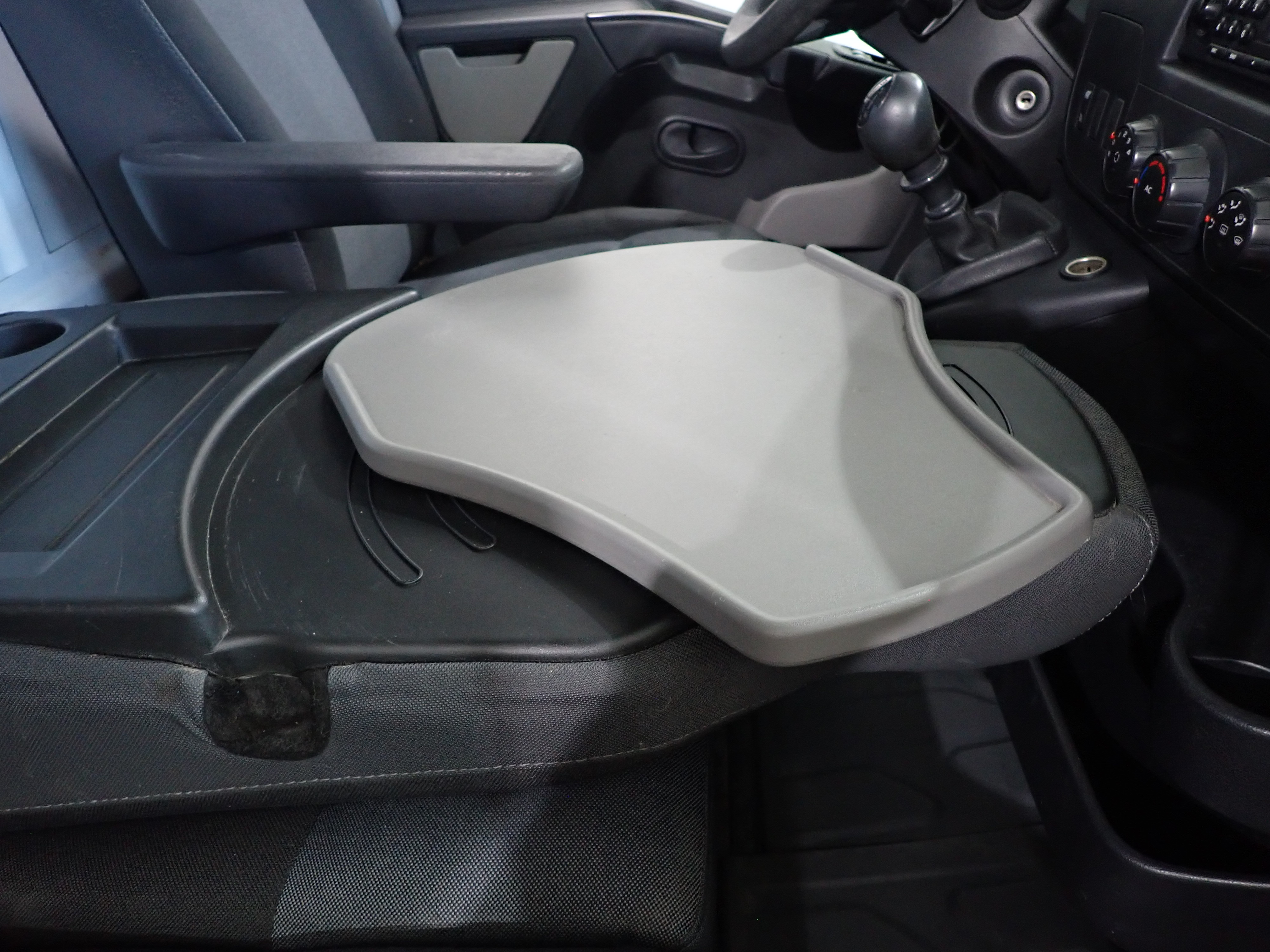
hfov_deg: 69.4
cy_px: 476
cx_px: 635
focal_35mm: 25
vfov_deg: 54.9
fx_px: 917
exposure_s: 1/30
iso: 400
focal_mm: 4.5
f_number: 2
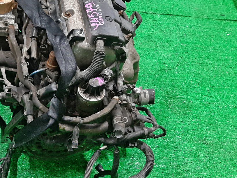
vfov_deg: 31.0
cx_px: 46
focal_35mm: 46
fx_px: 315
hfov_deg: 39.6
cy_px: 134
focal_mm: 3.93
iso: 188
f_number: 1.7
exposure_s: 1/50
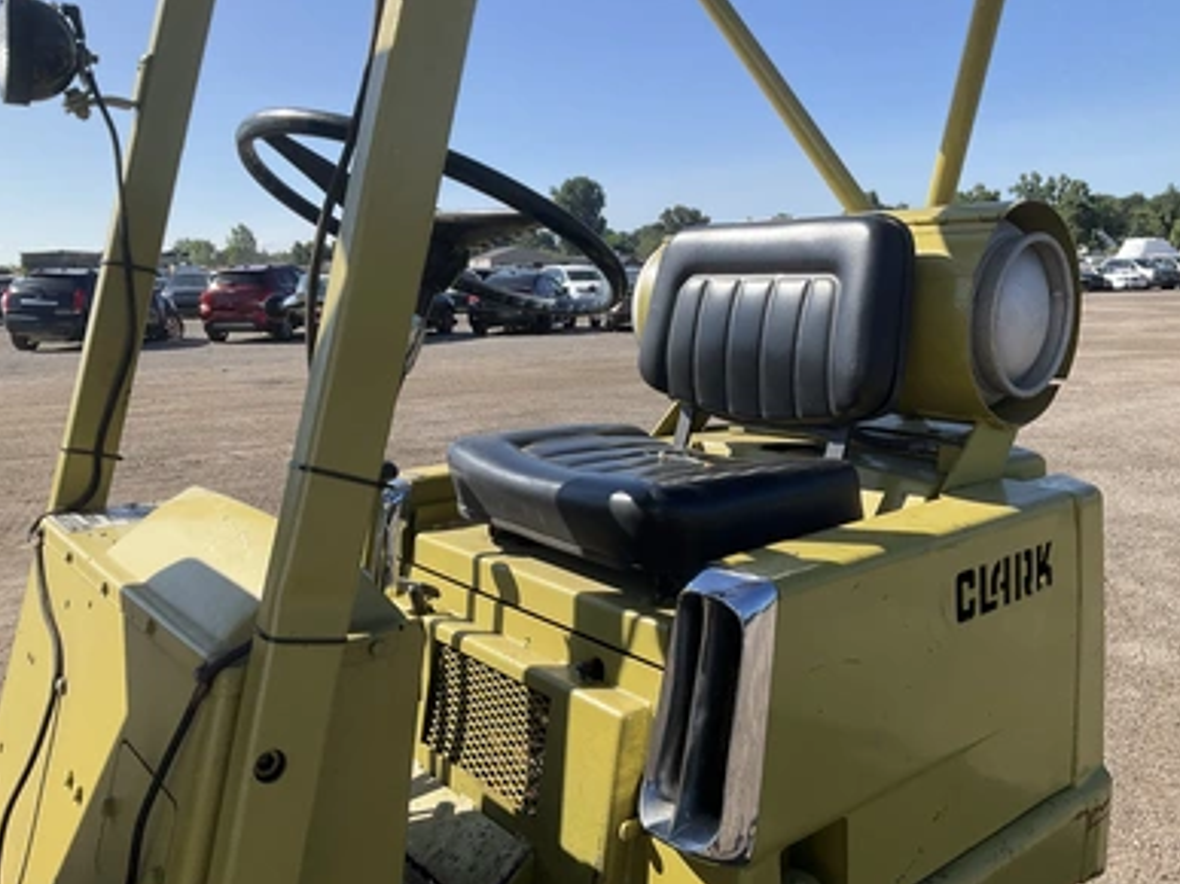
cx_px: 582
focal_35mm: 30
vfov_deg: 46.8
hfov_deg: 60.0
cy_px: 454
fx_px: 1022
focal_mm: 3
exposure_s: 1/1377
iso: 25
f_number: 1.8
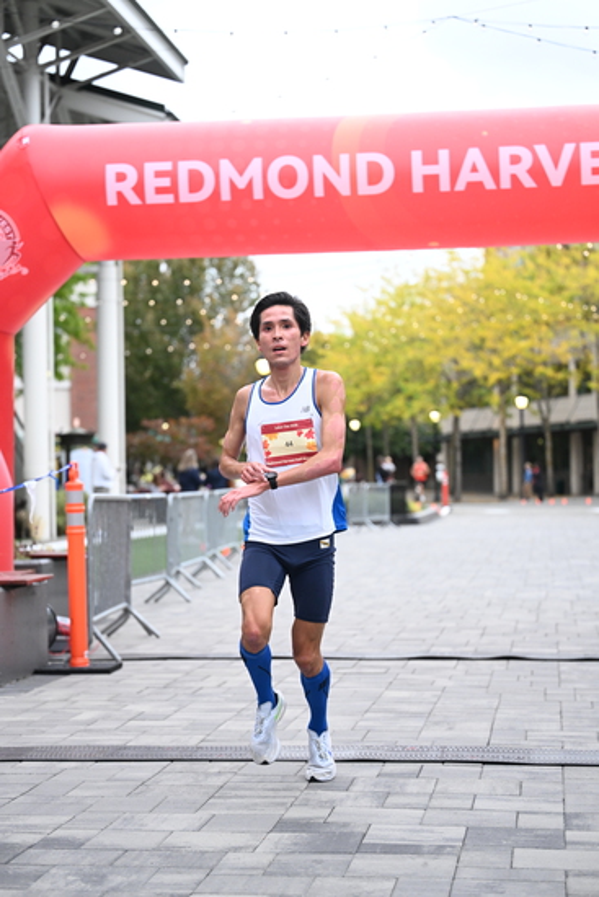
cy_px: 448
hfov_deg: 19.5
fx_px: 1746
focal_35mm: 70
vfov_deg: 28.8
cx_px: 300
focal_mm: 70
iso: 1600
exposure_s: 1/800
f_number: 2.8
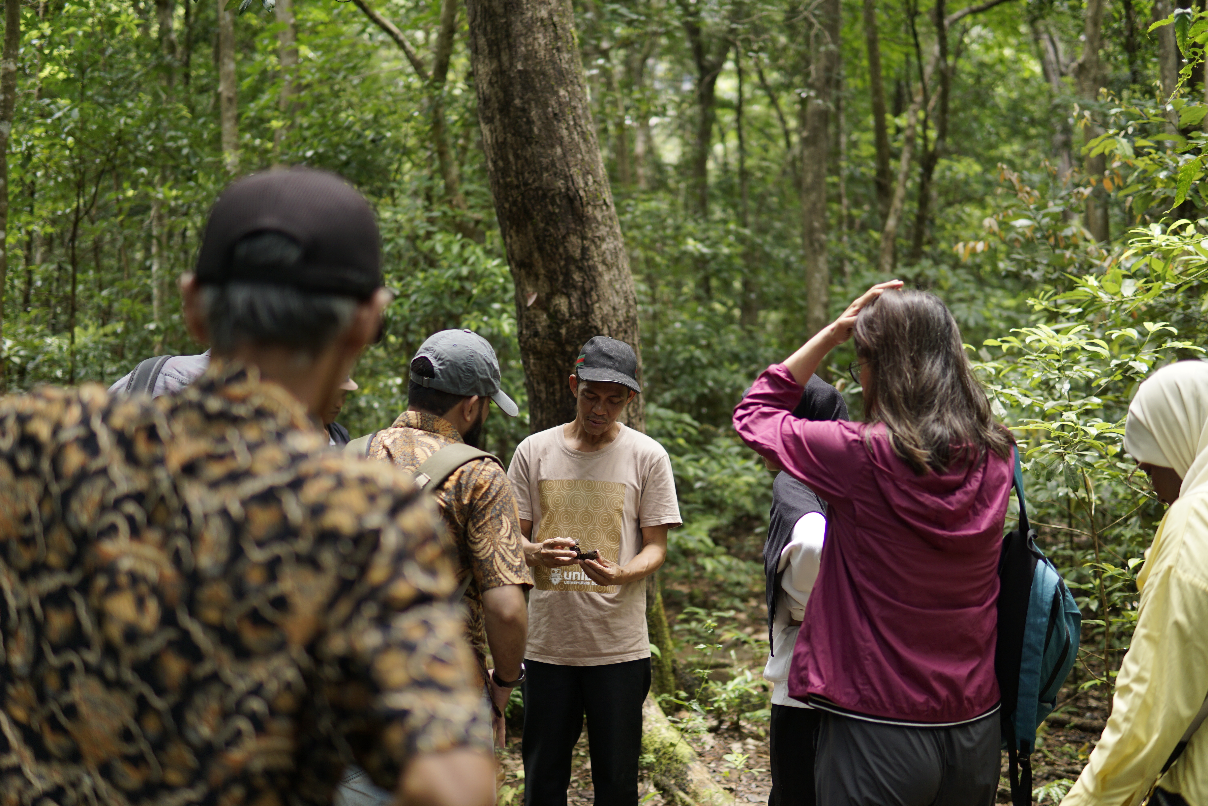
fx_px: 1510
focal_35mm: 45
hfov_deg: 43.6
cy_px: 403
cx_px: 604
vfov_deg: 29.9
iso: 160
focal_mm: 30
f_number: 1.4
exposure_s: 1/640
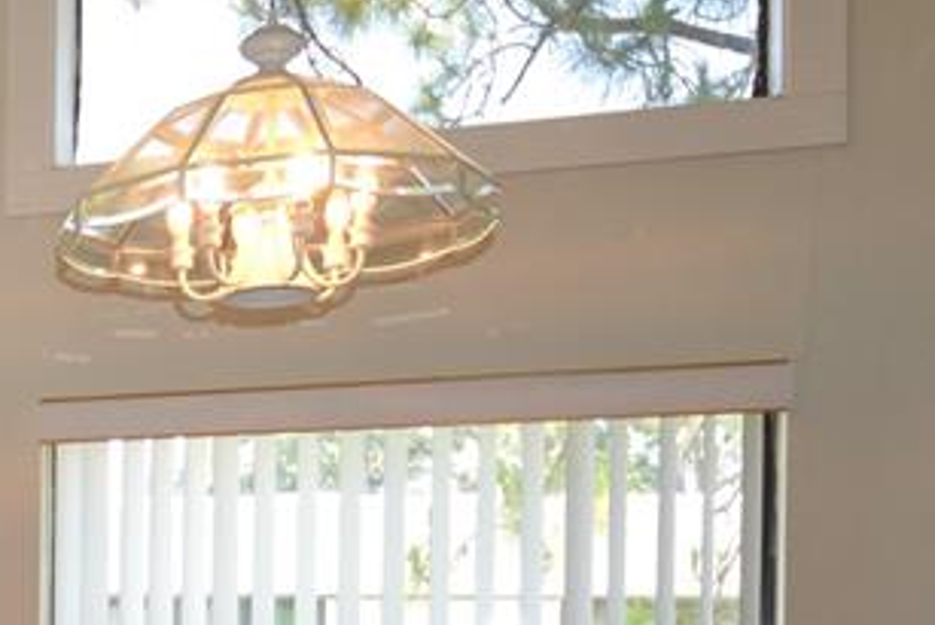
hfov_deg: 23.9
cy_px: 649
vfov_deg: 18.9
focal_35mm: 70
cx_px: -396
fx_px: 1819
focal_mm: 14
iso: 360
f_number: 4
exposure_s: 1/125
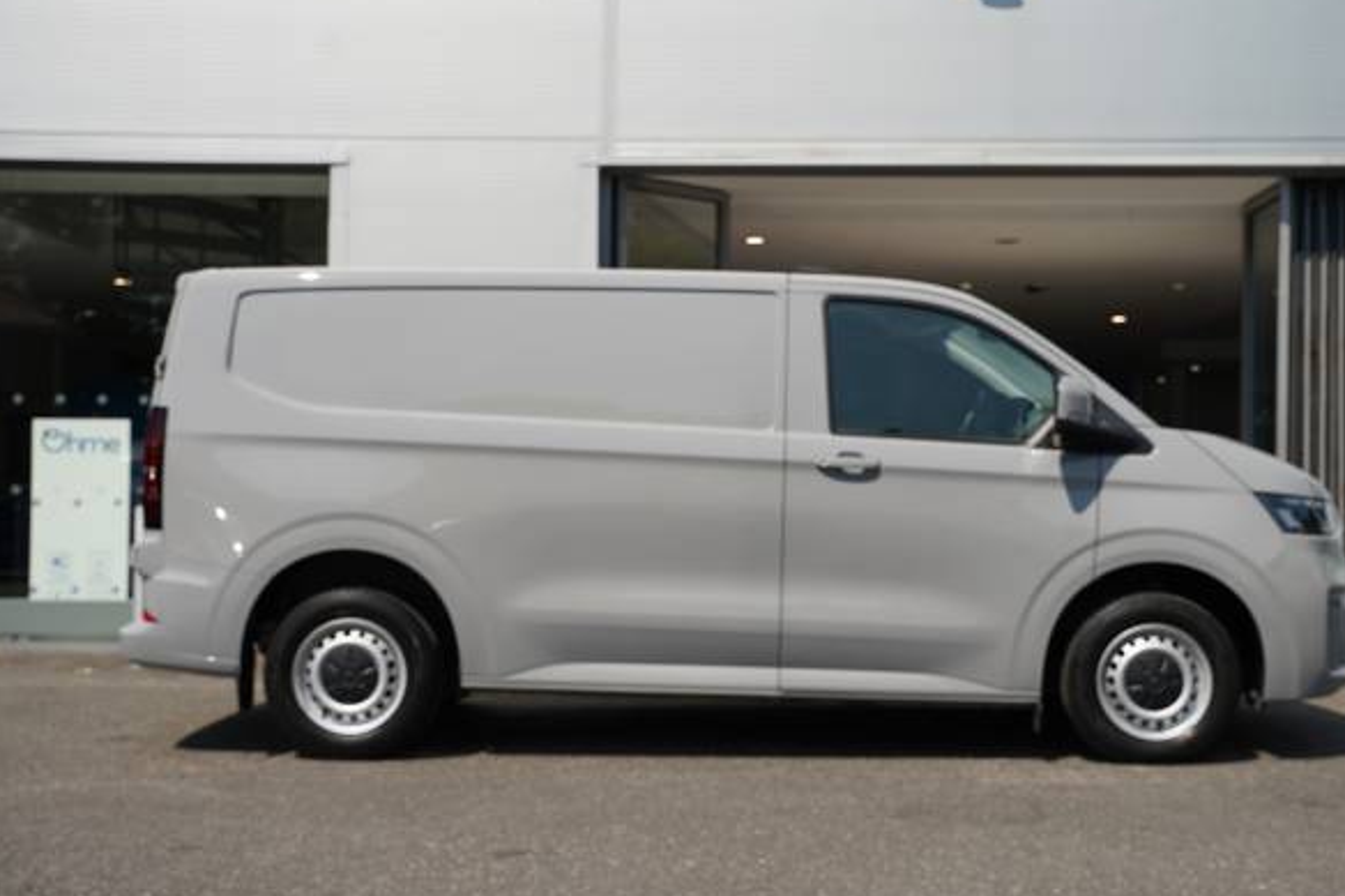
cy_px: 458
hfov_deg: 42.6
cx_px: 719
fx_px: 1722
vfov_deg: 29.2
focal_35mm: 46
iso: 100
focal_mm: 42.1
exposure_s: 1/320
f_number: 4.5
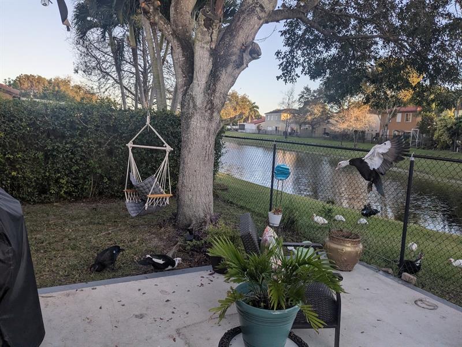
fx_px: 360
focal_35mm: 27
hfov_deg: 65.3
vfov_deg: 51.4
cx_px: 231
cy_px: 174
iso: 59
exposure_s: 1/935
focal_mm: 4.38
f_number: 1.73
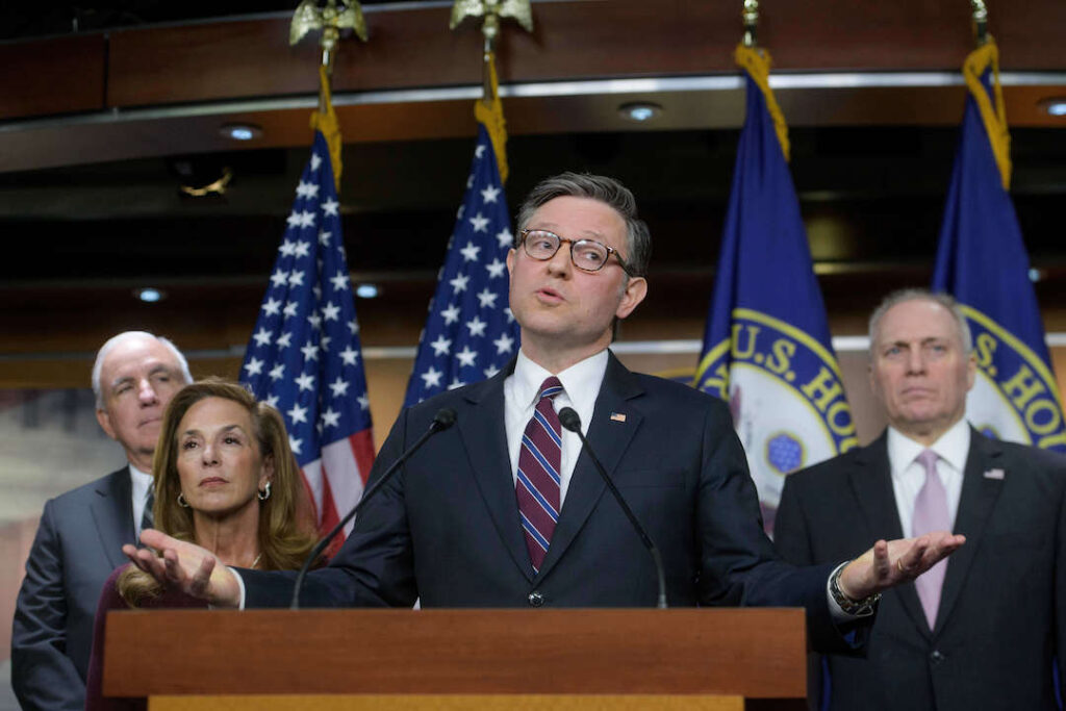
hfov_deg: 25.4
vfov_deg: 17.1
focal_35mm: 80
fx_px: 2369
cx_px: 533
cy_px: 356
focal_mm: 80
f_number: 3.5
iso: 2000
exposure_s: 1/250
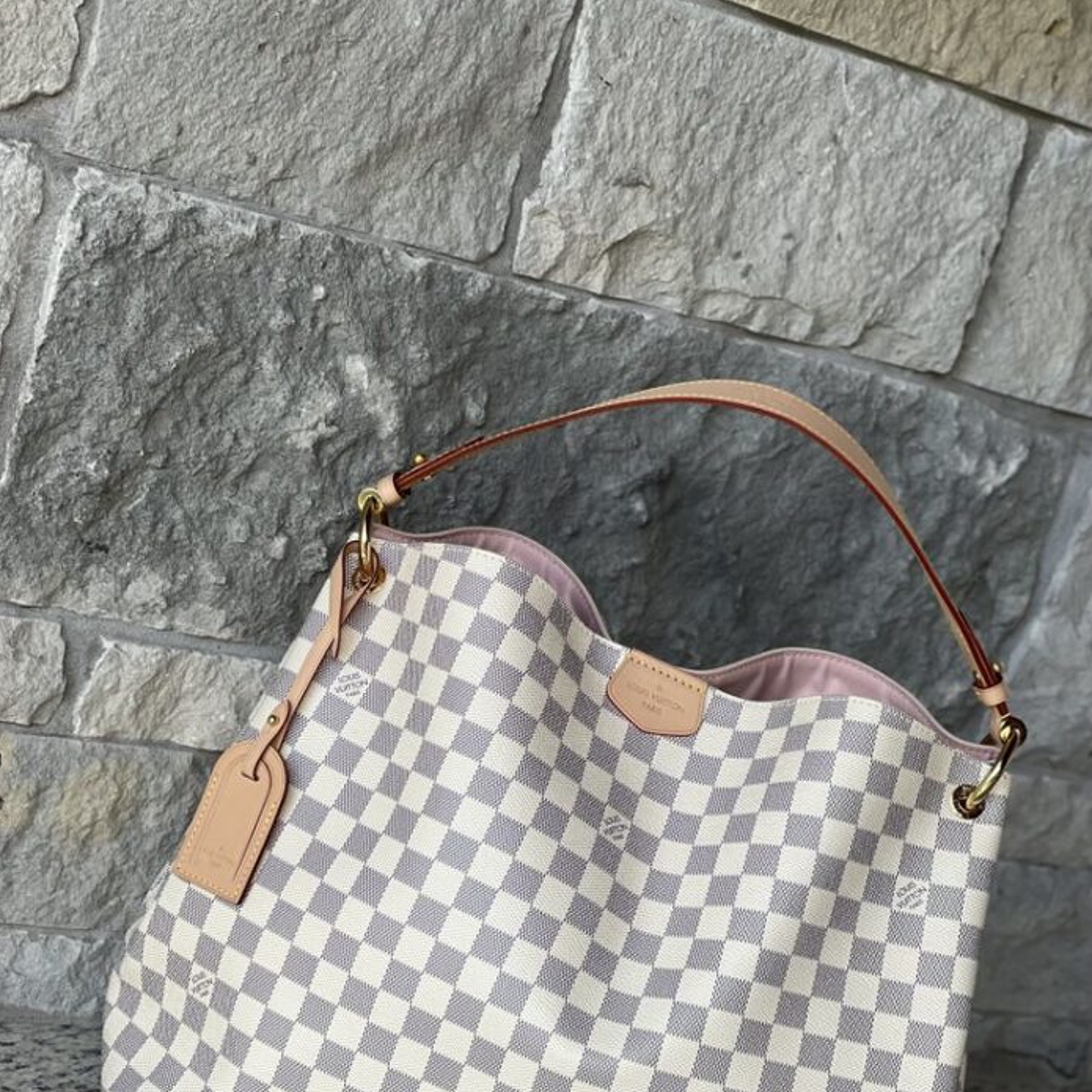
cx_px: 544
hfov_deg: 22.8
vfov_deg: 22.7
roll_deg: -18.9
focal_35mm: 76
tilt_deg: -13.6
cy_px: 727
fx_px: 2712
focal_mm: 7.5
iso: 25
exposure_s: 1/179
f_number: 2.2
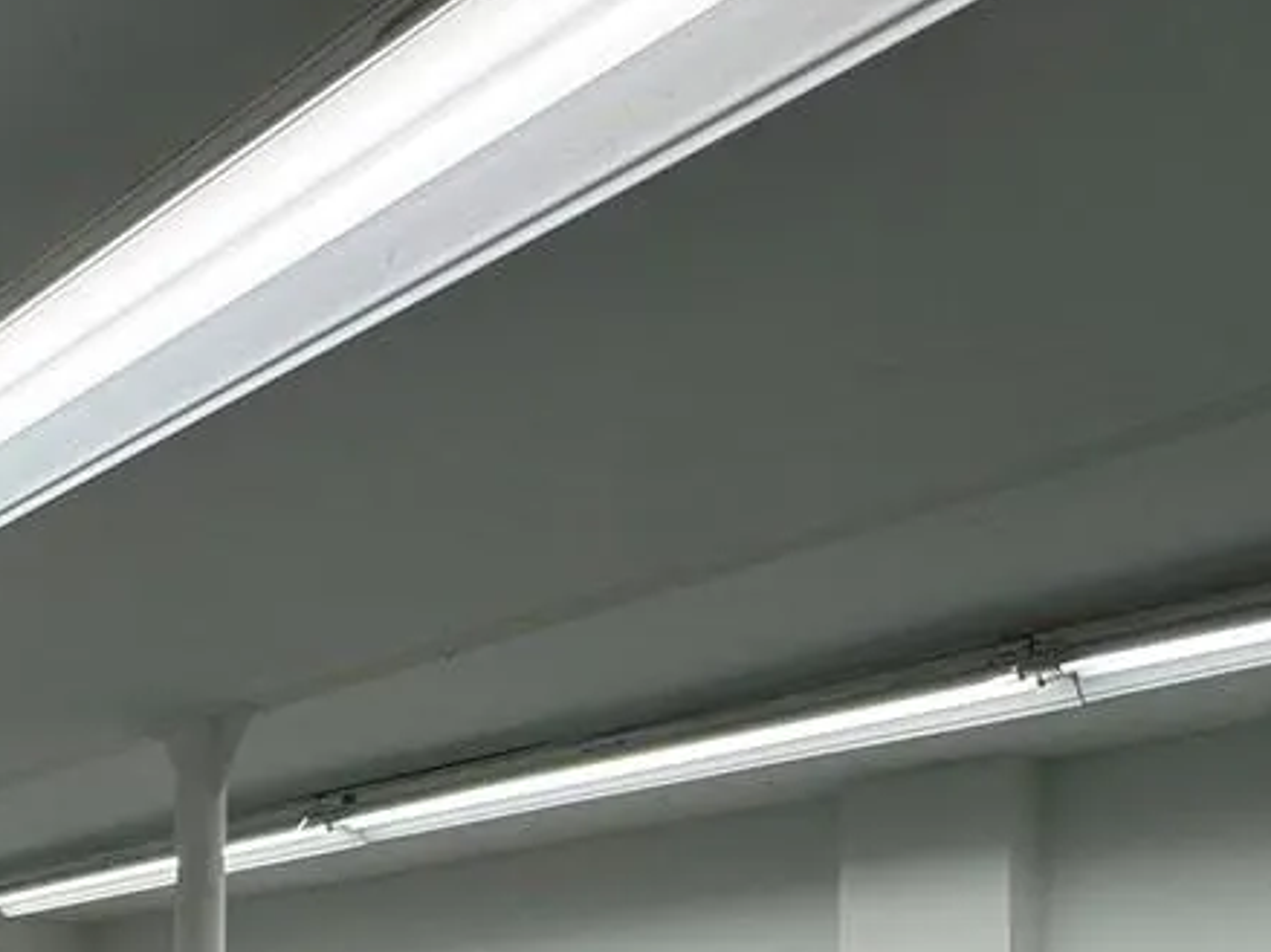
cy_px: 1088
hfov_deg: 35.0
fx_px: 1872
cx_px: 90
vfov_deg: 26.0
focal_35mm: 51
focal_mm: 2.22
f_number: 2.2
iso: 64
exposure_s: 1/120
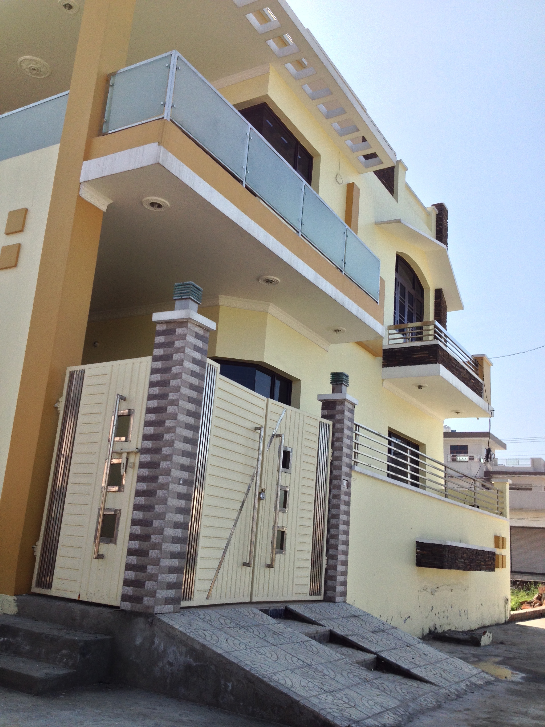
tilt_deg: +13.1
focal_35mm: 35
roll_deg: -3.2
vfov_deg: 52.6
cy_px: 364
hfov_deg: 40.7
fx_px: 735
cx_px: 272
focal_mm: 4.28
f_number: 2.4
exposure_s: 1/1493
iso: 50
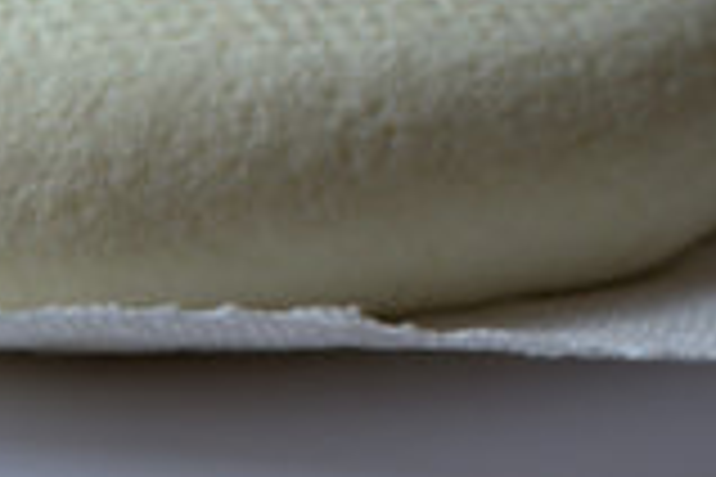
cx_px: 36
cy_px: 578
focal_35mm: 190
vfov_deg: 7.2
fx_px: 3779
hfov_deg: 10.7
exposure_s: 1/60
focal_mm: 42
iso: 800
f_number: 5.3
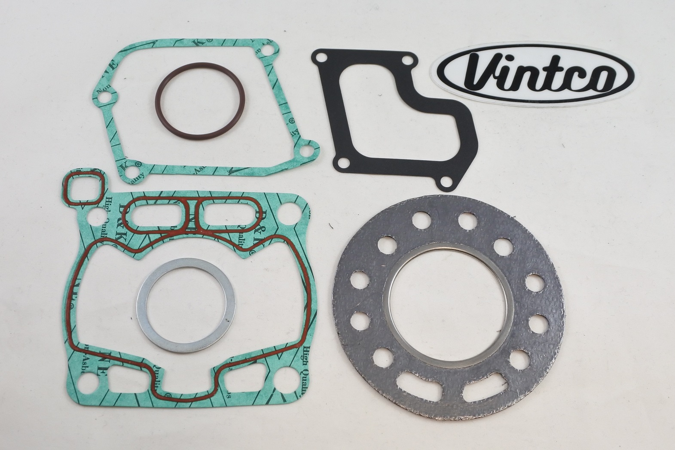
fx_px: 600
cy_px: 225
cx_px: 338
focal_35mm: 32
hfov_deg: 58.7
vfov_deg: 41.1
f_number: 3.8
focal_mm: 12.1
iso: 400
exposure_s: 1/160
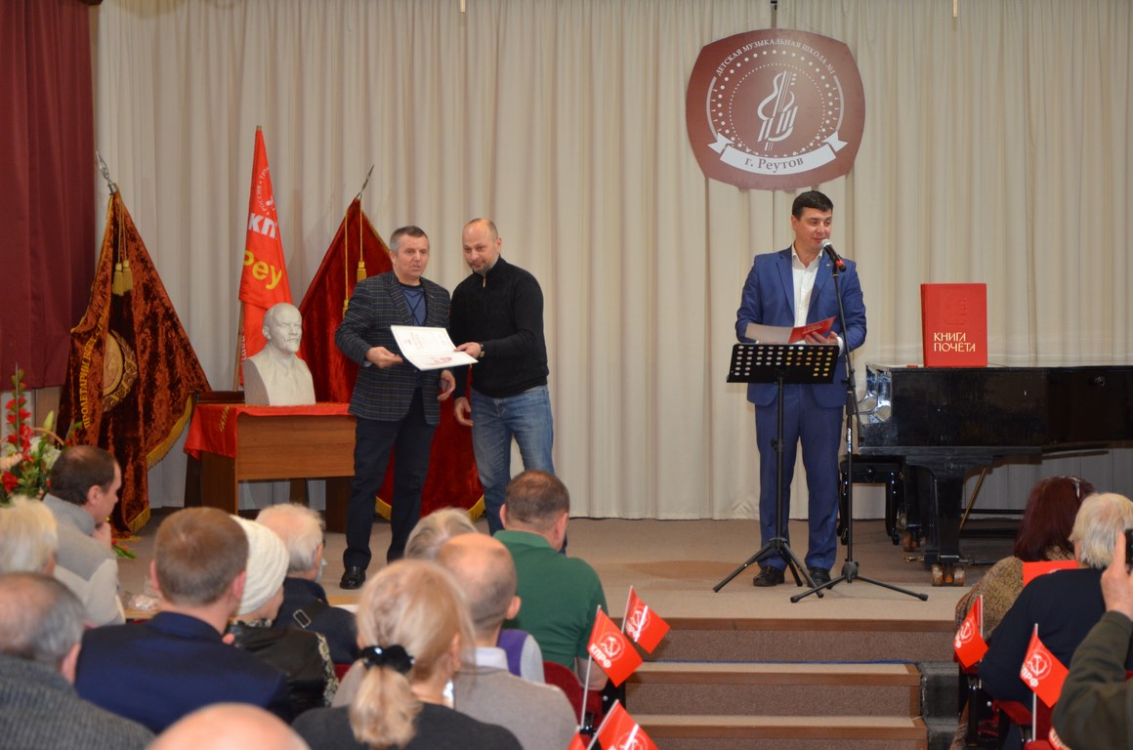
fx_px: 2261
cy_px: 375
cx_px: 566
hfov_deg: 28.1
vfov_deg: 18.8
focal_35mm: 72
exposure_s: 1/60
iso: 800
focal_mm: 48
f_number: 4.8
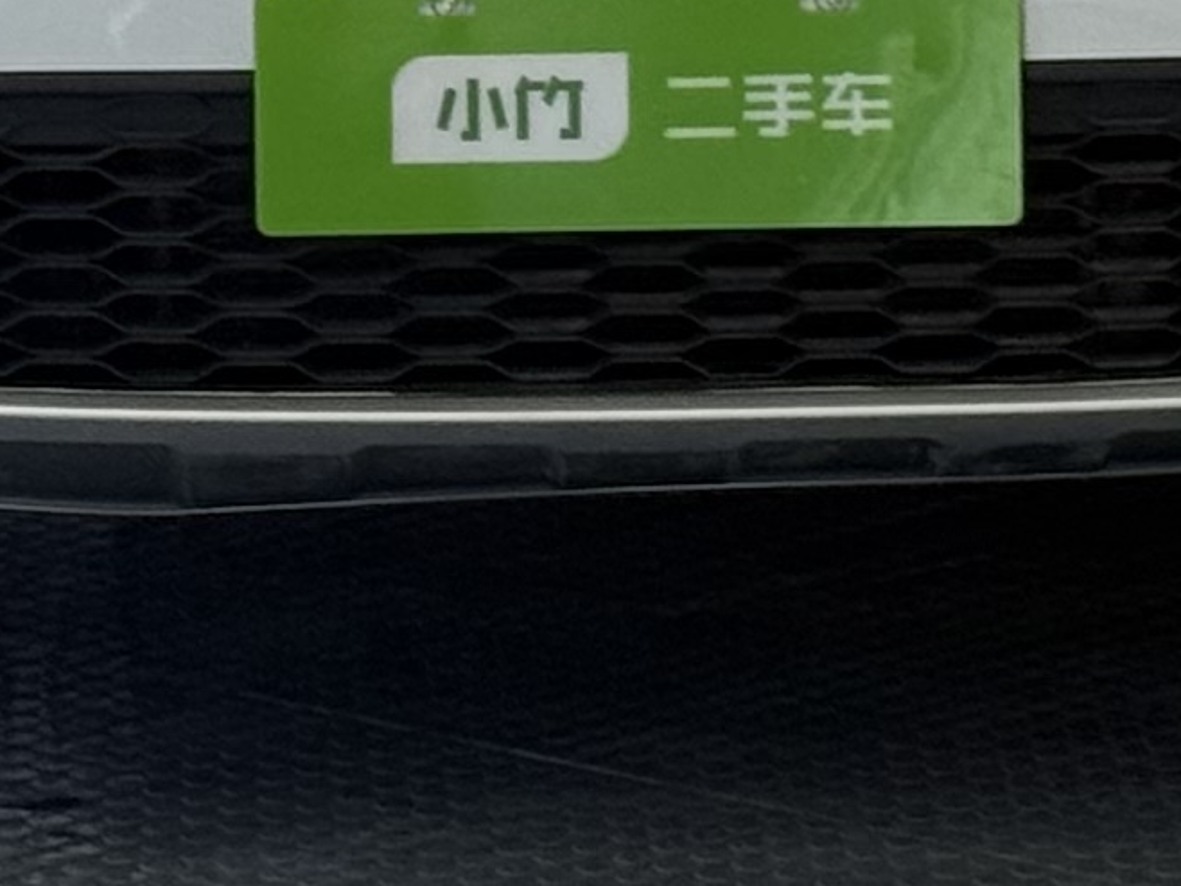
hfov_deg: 6.7
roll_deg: +0.2
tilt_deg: -3.5
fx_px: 10034
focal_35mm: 294
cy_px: -1089
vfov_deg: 4.9
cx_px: 538
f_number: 1.78
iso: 64
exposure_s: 1/121
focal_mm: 6.76
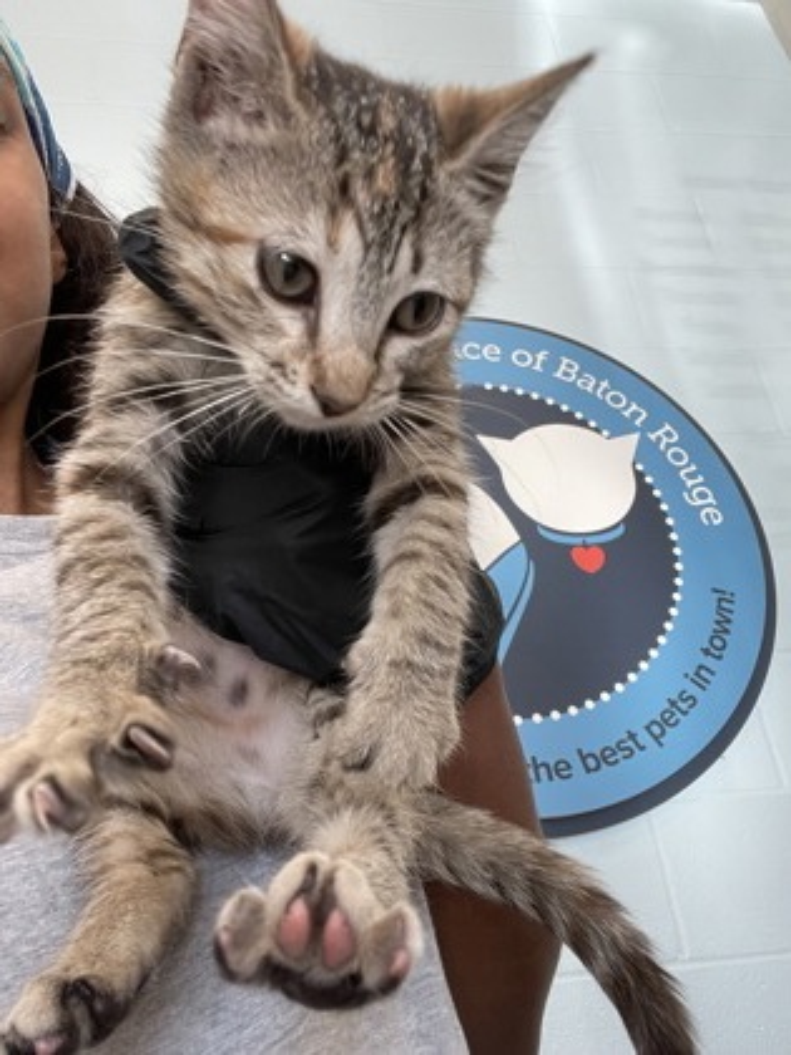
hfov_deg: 46.8
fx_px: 914
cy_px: 528
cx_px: 396
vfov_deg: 60.0
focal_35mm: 30
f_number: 2.2
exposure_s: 1/60
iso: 64
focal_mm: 2.71
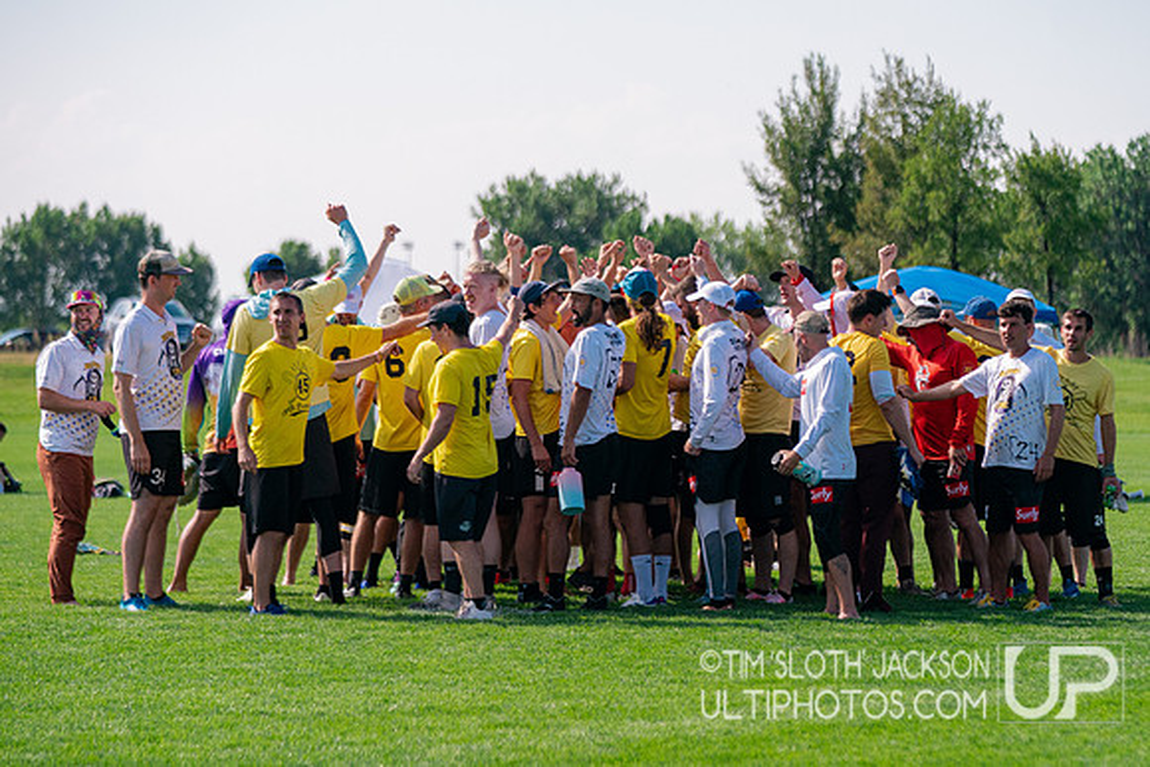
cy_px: 431
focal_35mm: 143
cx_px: 670
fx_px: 4561
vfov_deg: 9.6
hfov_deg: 14.4
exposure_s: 1/10000
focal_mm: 108
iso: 640
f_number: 2.8
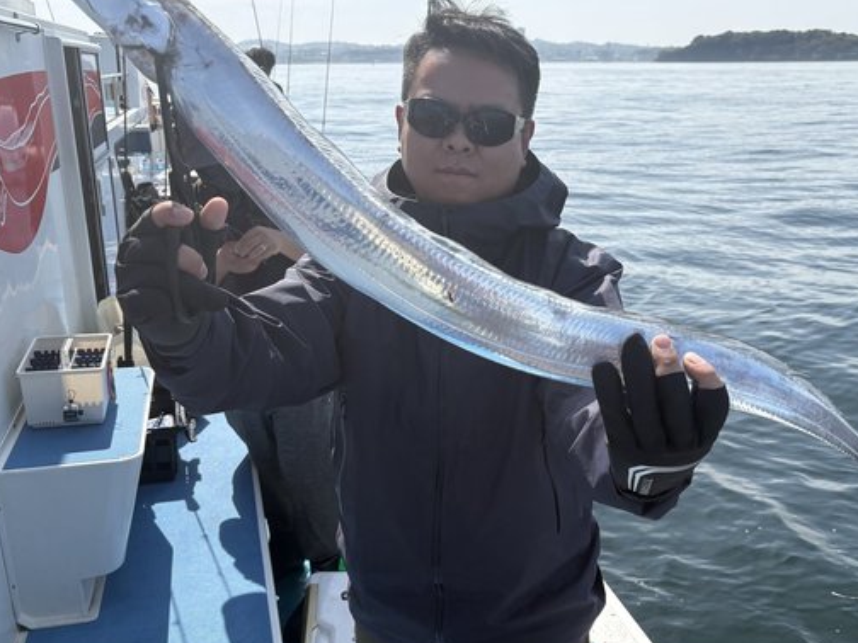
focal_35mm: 33
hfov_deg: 55.1
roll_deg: +1.8
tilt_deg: -18.3
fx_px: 818
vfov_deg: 42.9
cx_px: 497
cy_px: 339
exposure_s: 1/2865
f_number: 1.6
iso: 50
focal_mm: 5.96
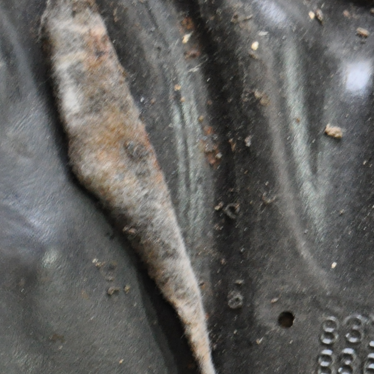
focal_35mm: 251
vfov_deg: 7.0
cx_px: 390
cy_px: 405
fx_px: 3062
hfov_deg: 7.0
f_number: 5.6
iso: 1600
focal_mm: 55
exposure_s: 1/30
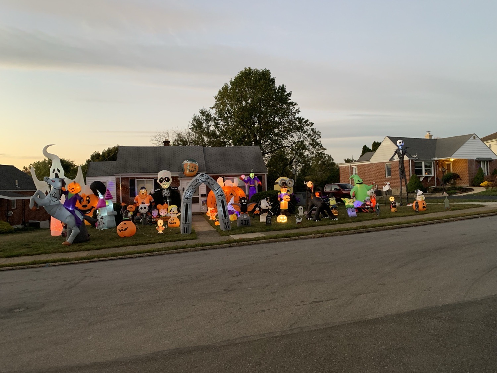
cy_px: 186
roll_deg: +0.4
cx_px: 248
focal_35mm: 26
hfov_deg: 67.3
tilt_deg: +2.8
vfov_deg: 53.1
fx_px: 373
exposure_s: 1/60
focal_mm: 4.25
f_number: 1.8
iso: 320
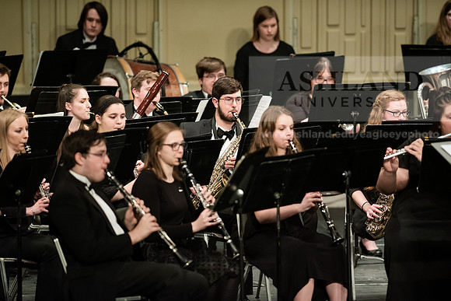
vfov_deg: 4.6
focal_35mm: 300
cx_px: 226
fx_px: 3759
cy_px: 150
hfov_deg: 6.9
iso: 4000
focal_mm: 300
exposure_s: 1/250
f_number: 3.5
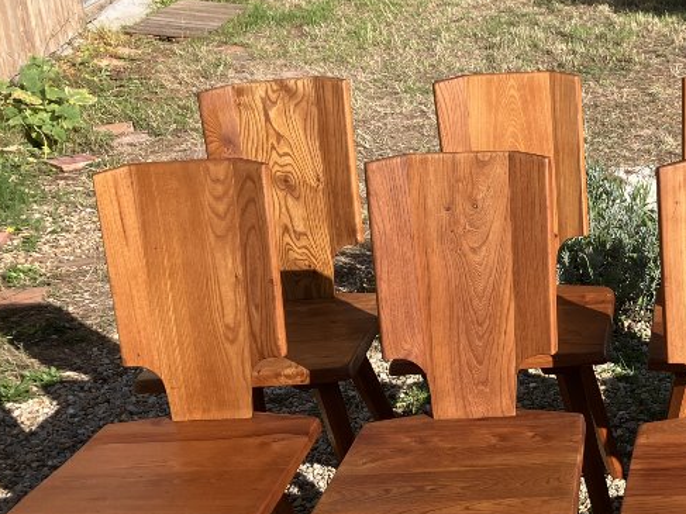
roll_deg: -0.5
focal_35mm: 69
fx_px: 1367
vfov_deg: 21.2
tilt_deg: -23.0
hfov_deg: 26.2
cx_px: 740
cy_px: 358
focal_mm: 3.99
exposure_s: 1/1297
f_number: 1.8
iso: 32
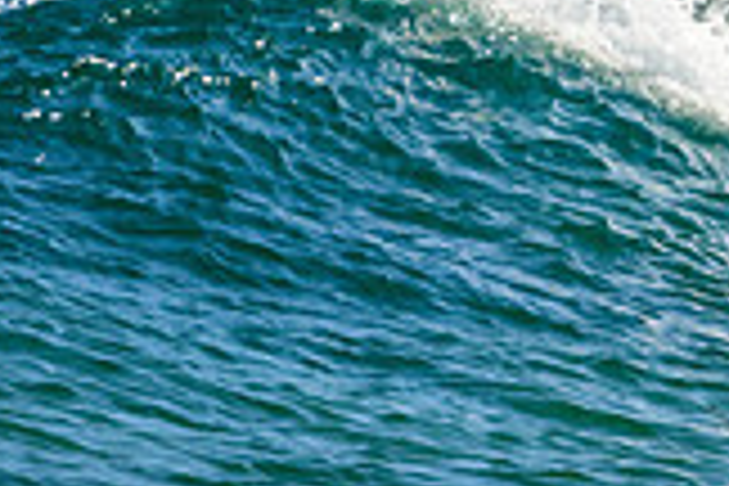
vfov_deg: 0.5
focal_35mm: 2867
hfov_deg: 0.7
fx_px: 58052
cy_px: -65
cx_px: 1278
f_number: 11
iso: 1250
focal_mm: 800
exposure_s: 1/2000
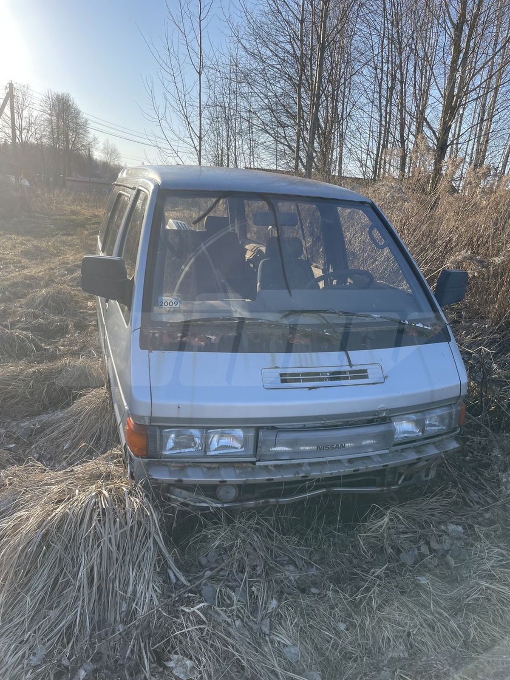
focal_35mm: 26
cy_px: 340
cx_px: 255
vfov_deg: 67.3
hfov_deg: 53.1
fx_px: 511
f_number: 1.6
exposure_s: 1/1103
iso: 32
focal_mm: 4.2
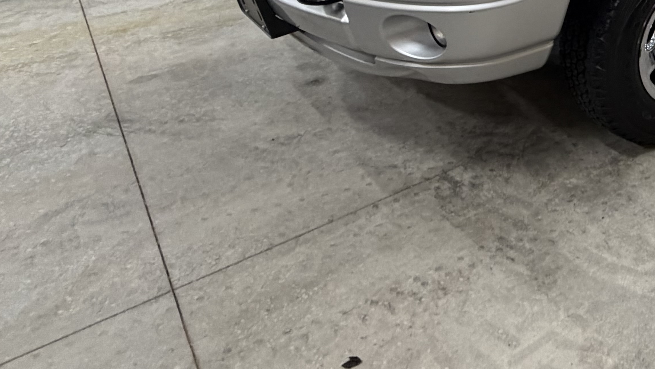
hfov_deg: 39.8
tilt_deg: -18.0
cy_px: -39
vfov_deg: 28.3
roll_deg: -2.3
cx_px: 763
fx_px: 660
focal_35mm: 38
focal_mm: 2.22
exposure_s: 1/120
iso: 250
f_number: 2.2
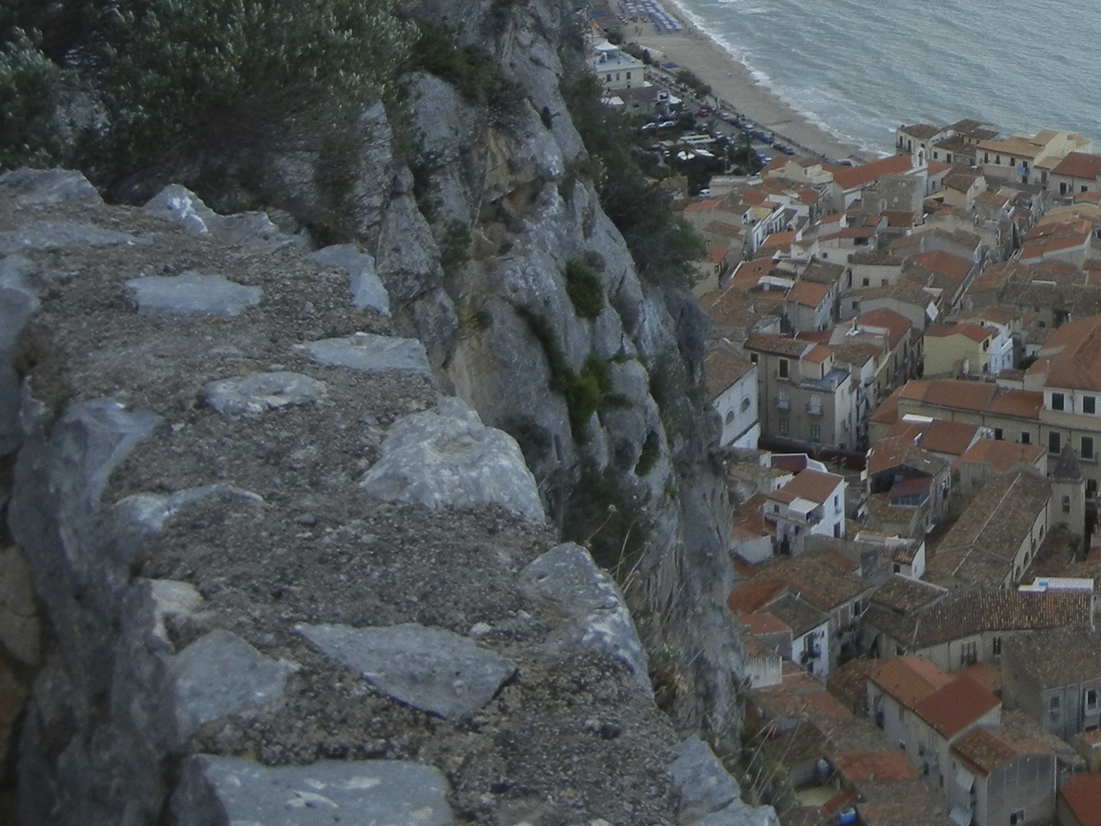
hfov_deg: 24.5
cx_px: 1174
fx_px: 2385
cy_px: -23
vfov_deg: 19.0
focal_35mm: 75
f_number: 7
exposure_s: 1/258
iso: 160
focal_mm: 5.4
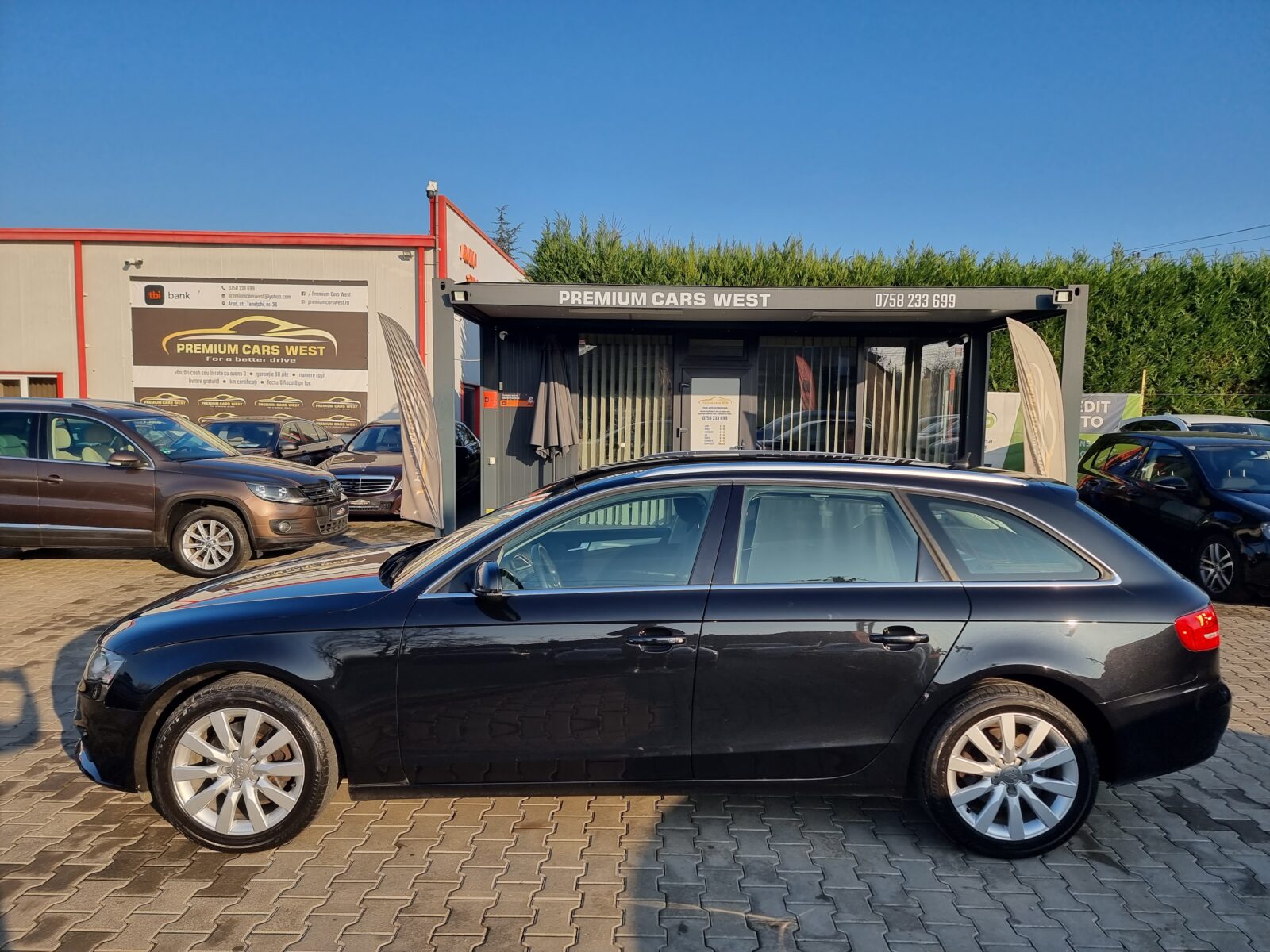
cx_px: 635
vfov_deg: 56.8
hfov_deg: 71.6
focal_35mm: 24
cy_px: 476
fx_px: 881
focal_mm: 6.7
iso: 50
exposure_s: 1/536
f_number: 1.8
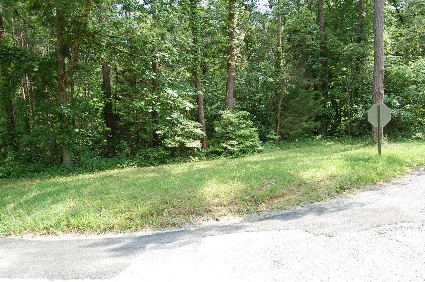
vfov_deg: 47.8
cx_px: 212
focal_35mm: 27
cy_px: 141
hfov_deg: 67.4
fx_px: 318
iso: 200
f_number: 5.6
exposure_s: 1/125
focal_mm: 18
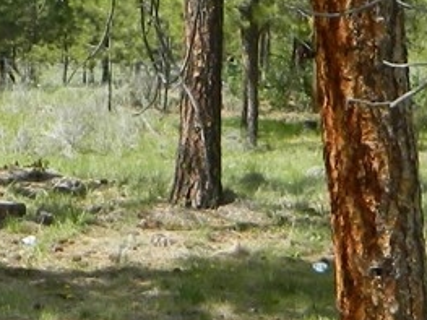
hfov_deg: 12.9
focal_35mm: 152
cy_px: 130
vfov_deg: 9.8
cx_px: 18
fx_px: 1874
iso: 80
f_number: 3.1
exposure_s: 1/800
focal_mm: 4.5
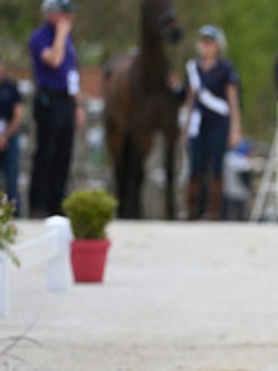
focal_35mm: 874
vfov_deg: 2.3
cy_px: 198
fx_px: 9368
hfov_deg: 1.7
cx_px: 480
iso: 560
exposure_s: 1/1600
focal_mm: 330
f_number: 5.6
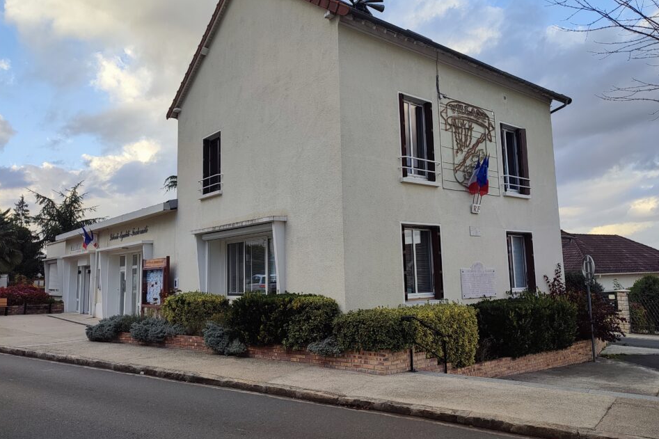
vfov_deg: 47.9
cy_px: 209
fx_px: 494
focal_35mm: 27
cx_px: 324
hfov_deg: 67.4
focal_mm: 5.89
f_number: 1.89
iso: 50
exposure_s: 1/151
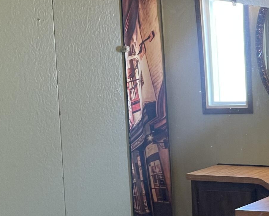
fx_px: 669
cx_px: 360
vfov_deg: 18.3
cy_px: 131
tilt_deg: -5.6
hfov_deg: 20.5
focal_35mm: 84
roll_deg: +1.5
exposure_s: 1/60
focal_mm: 4.2
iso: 100
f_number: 1.6
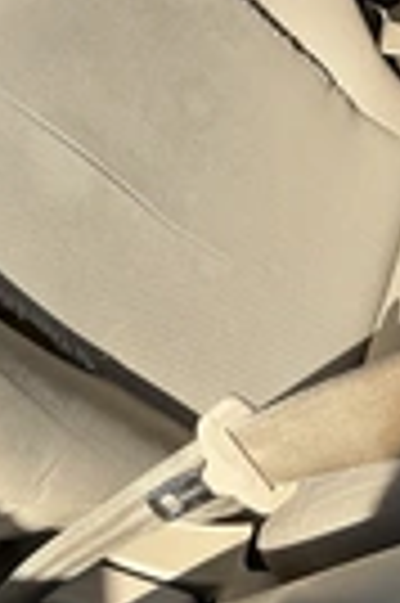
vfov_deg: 22.2
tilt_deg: -41.3
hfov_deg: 15.4
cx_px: 378
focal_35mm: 87
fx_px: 1454
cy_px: -50
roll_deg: -37.5
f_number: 1.8
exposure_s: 1/1377
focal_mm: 3
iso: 25
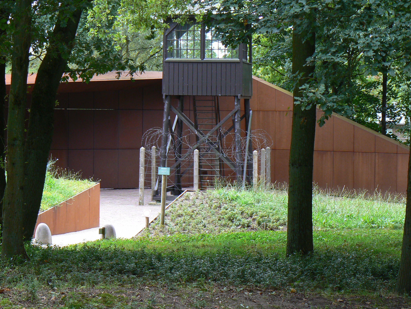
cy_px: 147
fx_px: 1484
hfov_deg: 15.8
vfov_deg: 11.9
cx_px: 193
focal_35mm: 125
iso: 80
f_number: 3.6
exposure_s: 1/60
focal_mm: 17.3
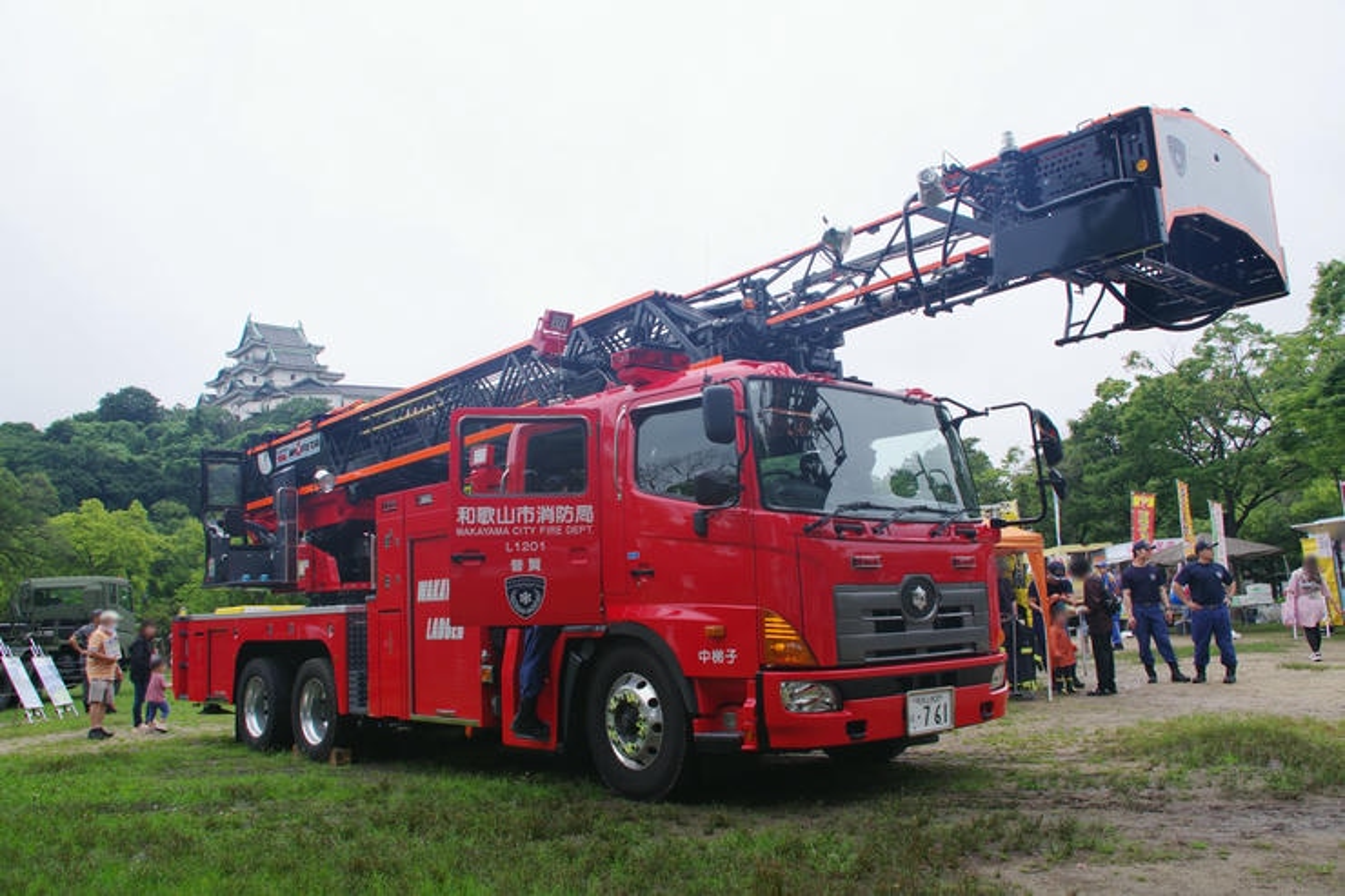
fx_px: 1121
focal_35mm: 30
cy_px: 448
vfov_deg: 43.6
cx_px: 672
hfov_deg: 61.9
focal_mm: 20
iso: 250
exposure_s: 1/250
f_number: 8
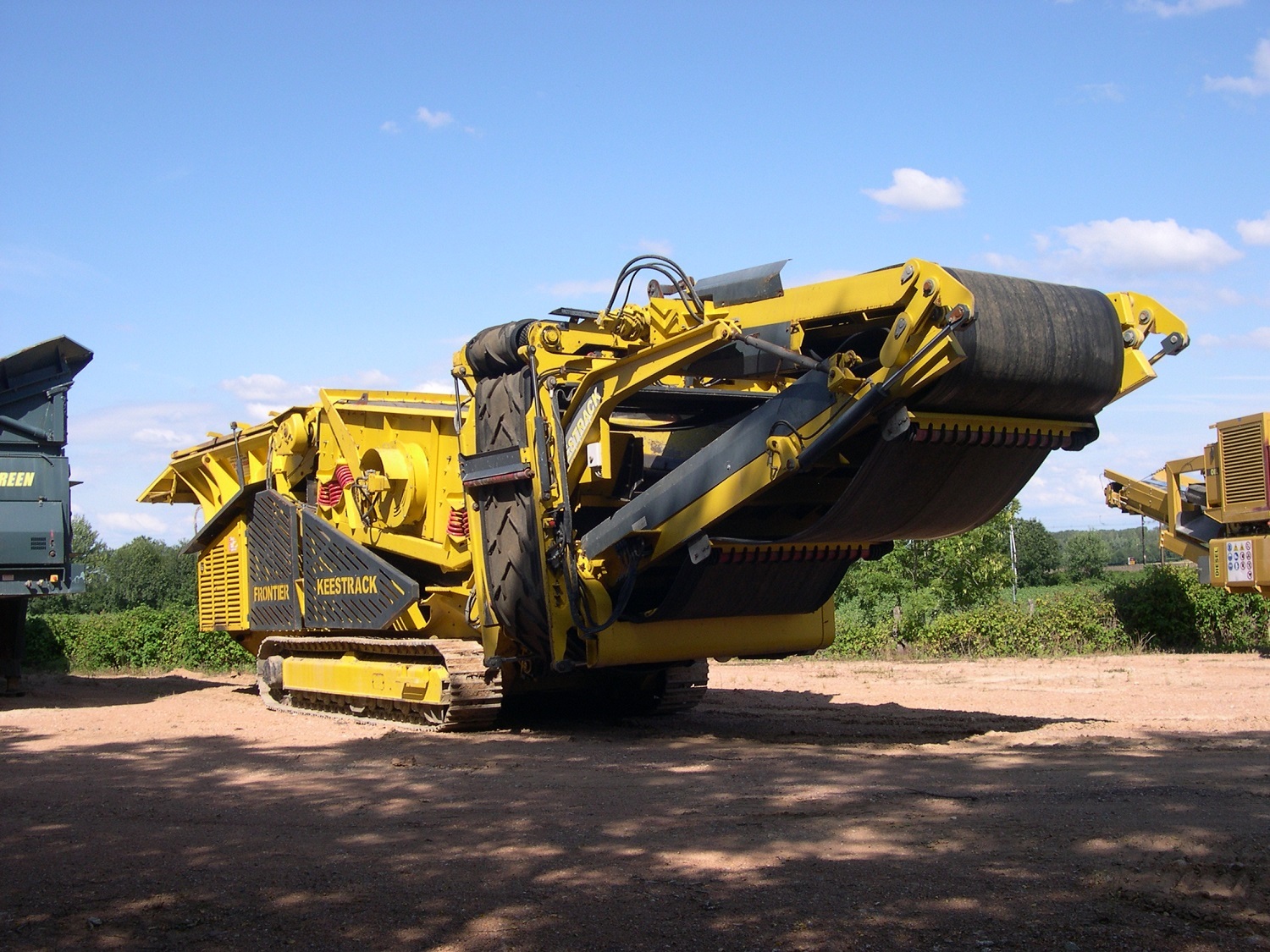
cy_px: 476
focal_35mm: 38
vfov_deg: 37.7
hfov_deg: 49.0
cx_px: 635
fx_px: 1394
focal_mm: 8
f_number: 7.6
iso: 100
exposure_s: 1/168
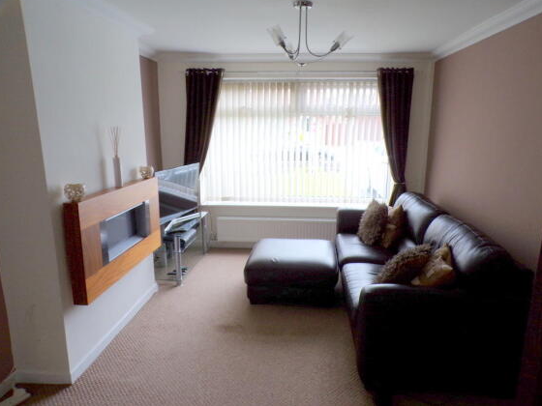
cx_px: 276
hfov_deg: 69.4
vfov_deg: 54.9
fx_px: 391
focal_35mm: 25
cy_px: 197
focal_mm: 4.3
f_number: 4.3
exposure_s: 1/34
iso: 99
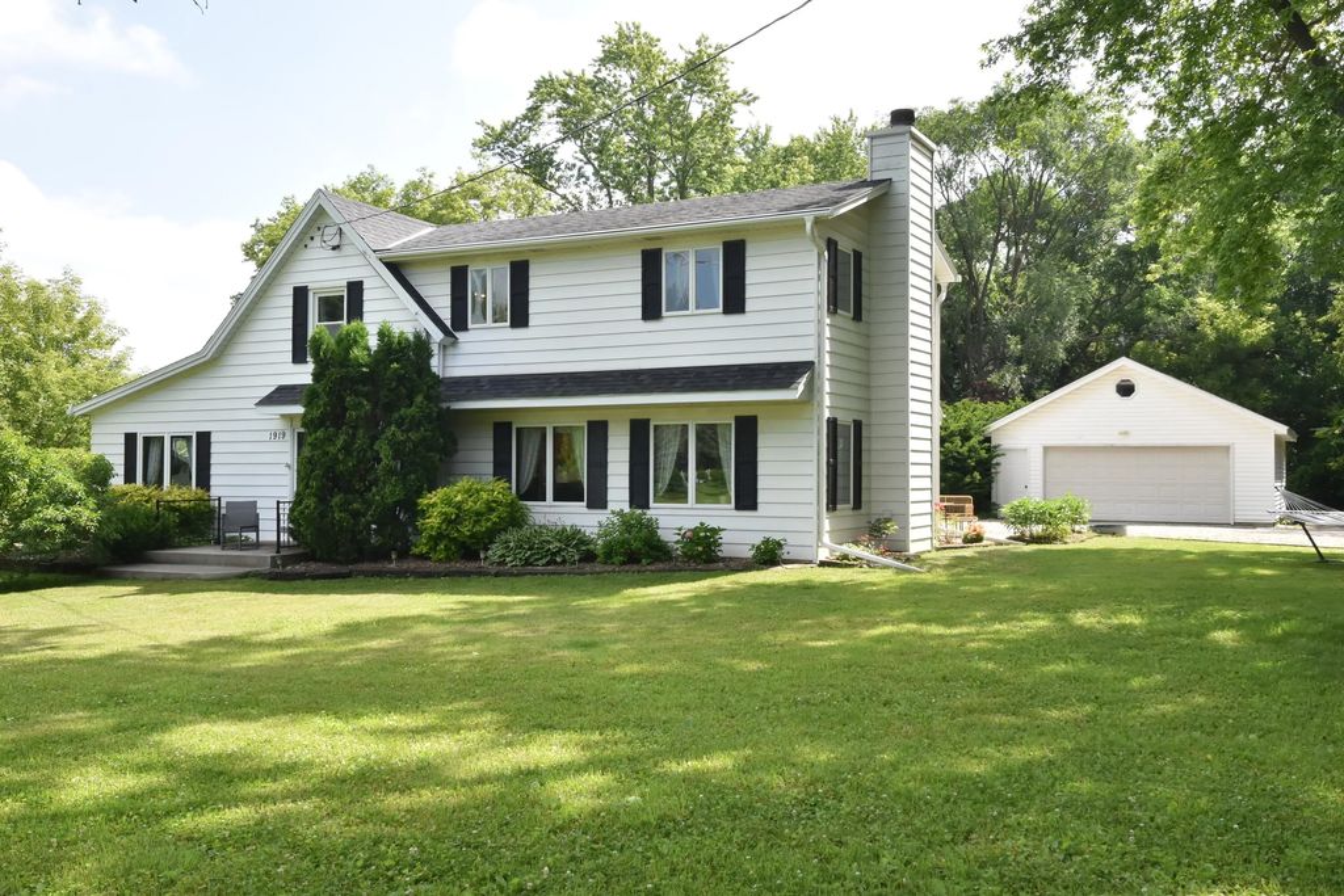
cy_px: 448
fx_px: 1232
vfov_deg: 40.0
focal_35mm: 33
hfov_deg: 57.2
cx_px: 672
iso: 800
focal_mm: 22
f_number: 11
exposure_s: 1/500
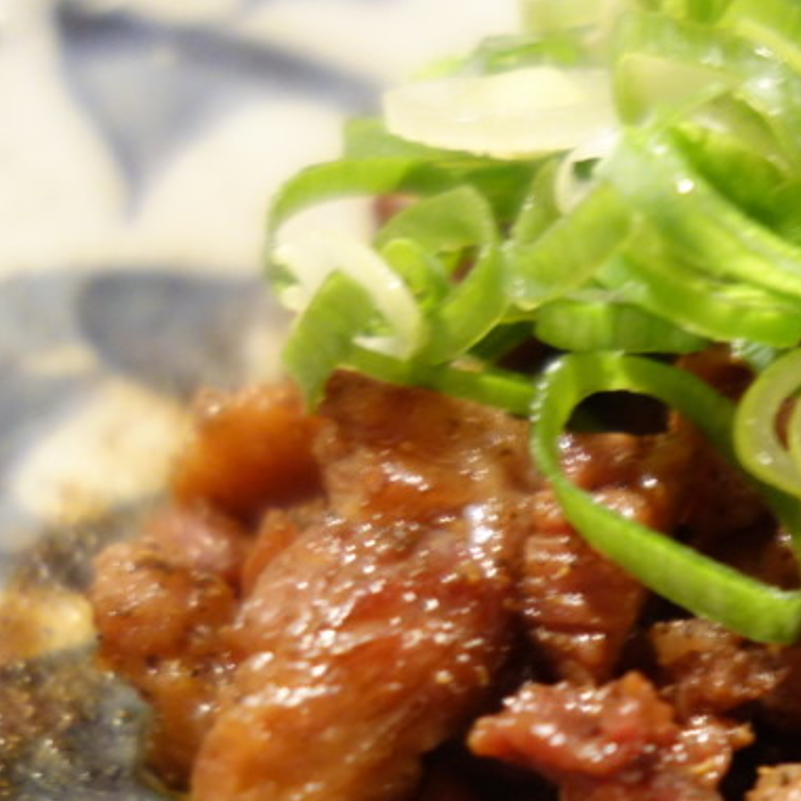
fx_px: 1675
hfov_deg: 24.9
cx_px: 894
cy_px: 594
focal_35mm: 64
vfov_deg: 26.6
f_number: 1.8
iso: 800
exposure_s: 1/10
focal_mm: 10.4
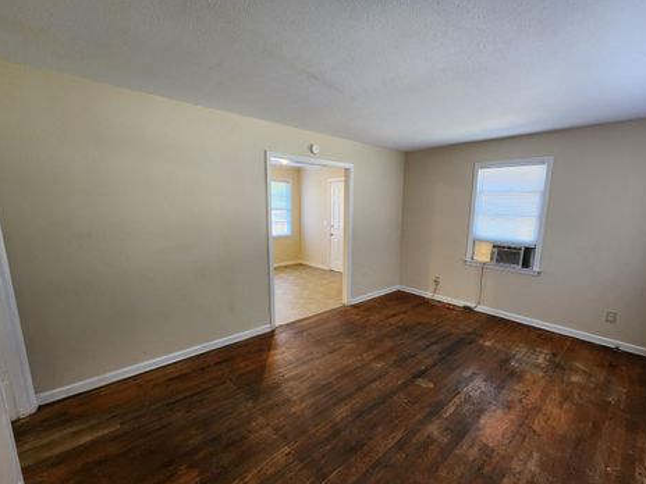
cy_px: 257
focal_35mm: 14
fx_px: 261
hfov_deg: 101.9
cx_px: 345
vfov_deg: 85.6
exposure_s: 1/30
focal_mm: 2.2
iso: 320
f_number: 2.2
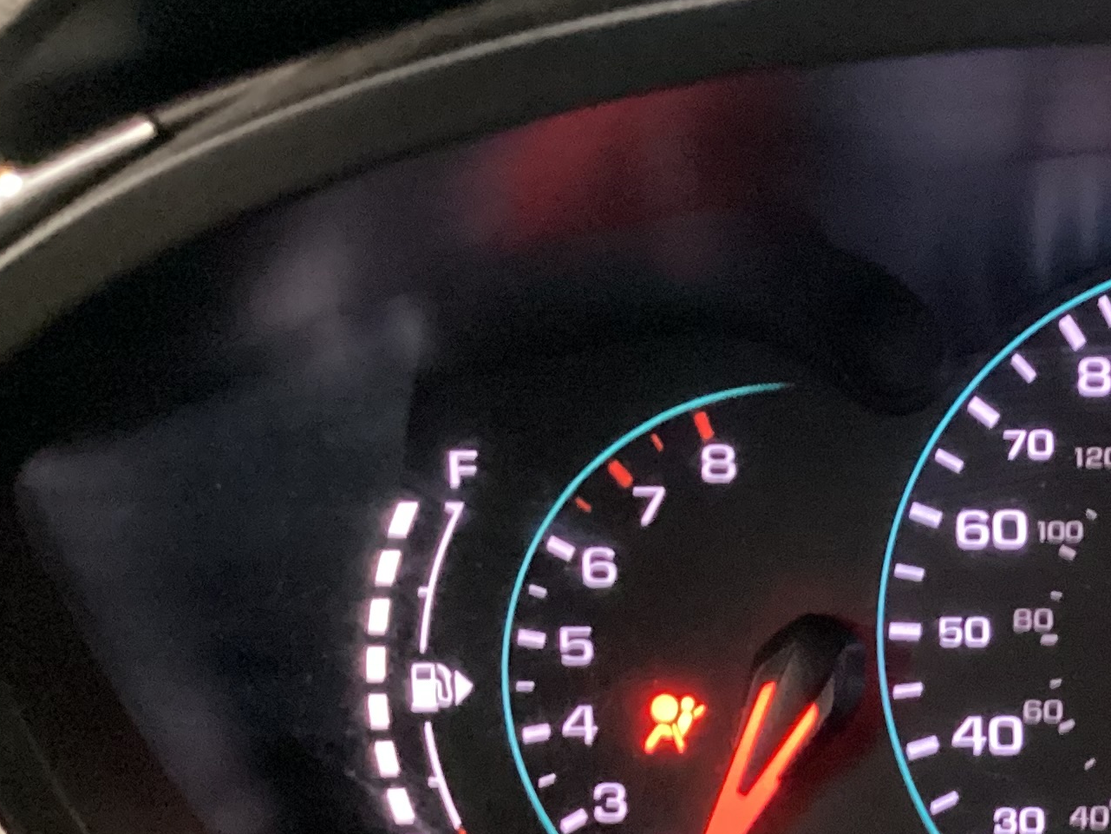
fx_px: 2536
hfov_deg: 22.6
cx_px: 1361
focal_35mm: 79
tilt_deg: -26.3
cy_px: 782
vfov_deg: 18.3
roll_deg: -1.7
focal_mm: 3.3
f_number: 2.4
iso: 640
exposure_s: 1/17
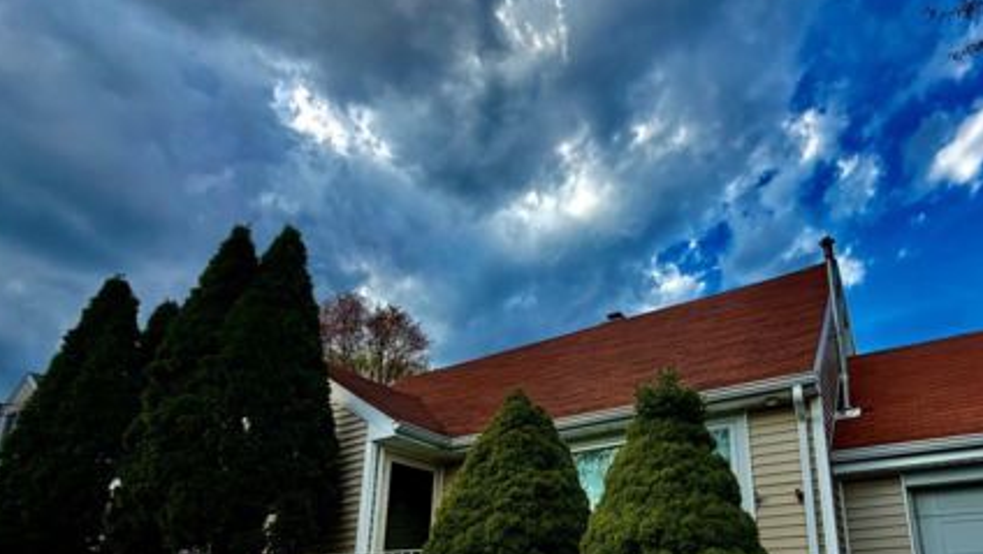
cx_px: 614
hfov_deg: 77.3
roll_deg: +1.0
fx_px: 600
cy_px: 433
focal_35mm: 23
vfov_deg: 47.2
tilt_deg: +15.4
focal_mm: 2.22
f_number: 2.2
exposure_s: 1/770
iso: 40
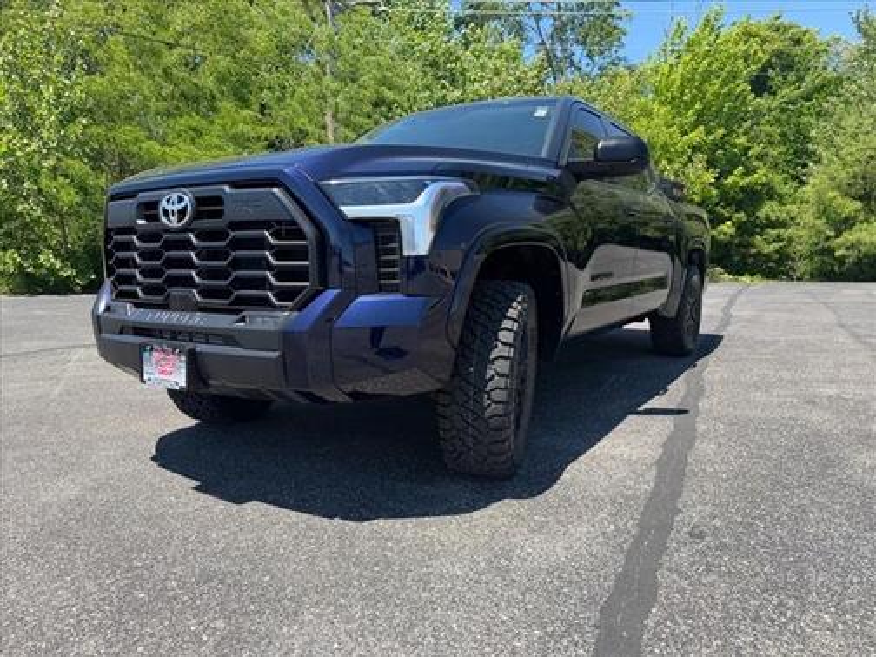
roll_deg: -1.4
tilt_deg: -7.9
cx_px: 438
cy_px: 328
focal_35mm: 24
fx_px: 607
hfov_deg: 71.6
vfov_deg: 56.8
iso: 80
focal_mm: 6.76
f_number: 1.78
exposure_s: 1/1653
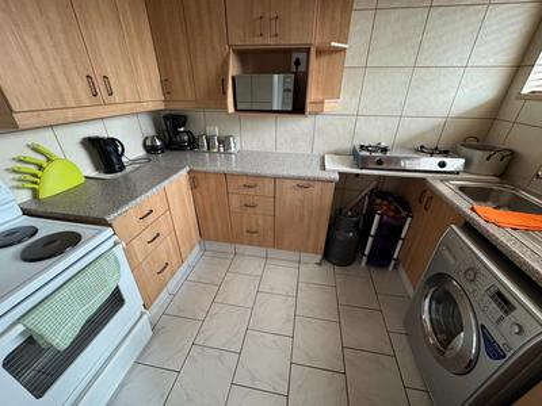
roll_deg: -0.2
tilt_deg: -28.1
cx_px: 271
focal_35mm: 14
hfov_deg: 102.1
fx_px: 219
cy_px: 203
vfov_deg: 85.7
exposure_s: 1/60
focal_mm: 2.22
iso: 400
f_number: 2.2
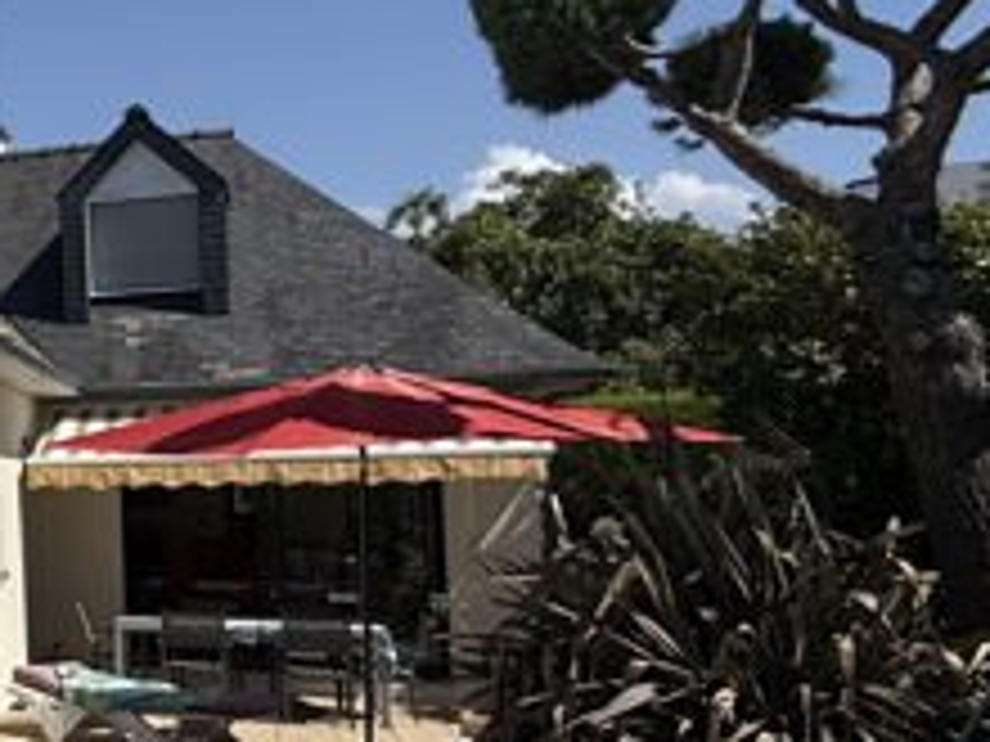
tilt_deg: +4.3
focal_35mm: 51
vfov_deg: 28.5
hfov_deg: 26.9
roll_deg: +0.4
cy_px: 405
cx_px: -486
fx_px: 1459
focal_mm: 2.22
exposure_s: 1/5155
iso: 50
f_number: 2.2
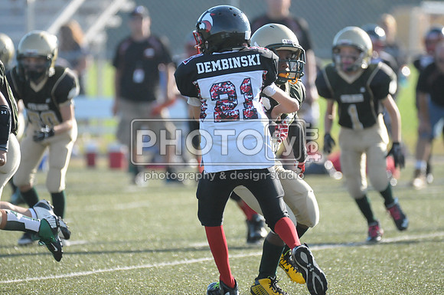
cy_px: 148
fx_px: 5542
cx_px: 222
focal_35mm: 450
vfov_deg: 3.0
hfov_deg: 4.6
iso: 1600
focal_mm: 300
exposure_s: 1/4000
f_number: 4
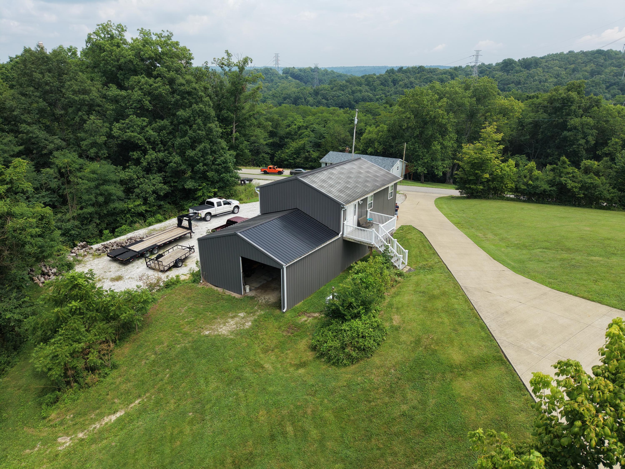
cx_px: 312
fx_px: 433
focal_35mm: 24
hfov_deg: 71.6
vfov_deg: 56.8
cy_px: 234
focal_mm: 8.67
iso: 260
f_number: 1.8
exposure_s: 1/4000
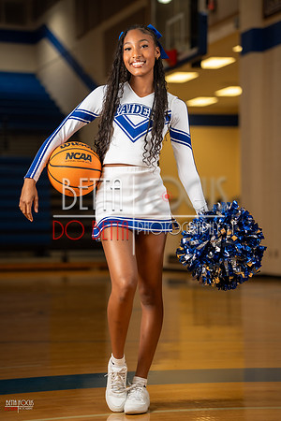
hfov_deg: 13.0
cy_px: 210
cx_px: 140
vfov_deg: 19.5
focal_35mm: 105
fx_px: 1229
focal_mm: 105
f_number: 2.8
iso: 500
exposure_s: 1/160
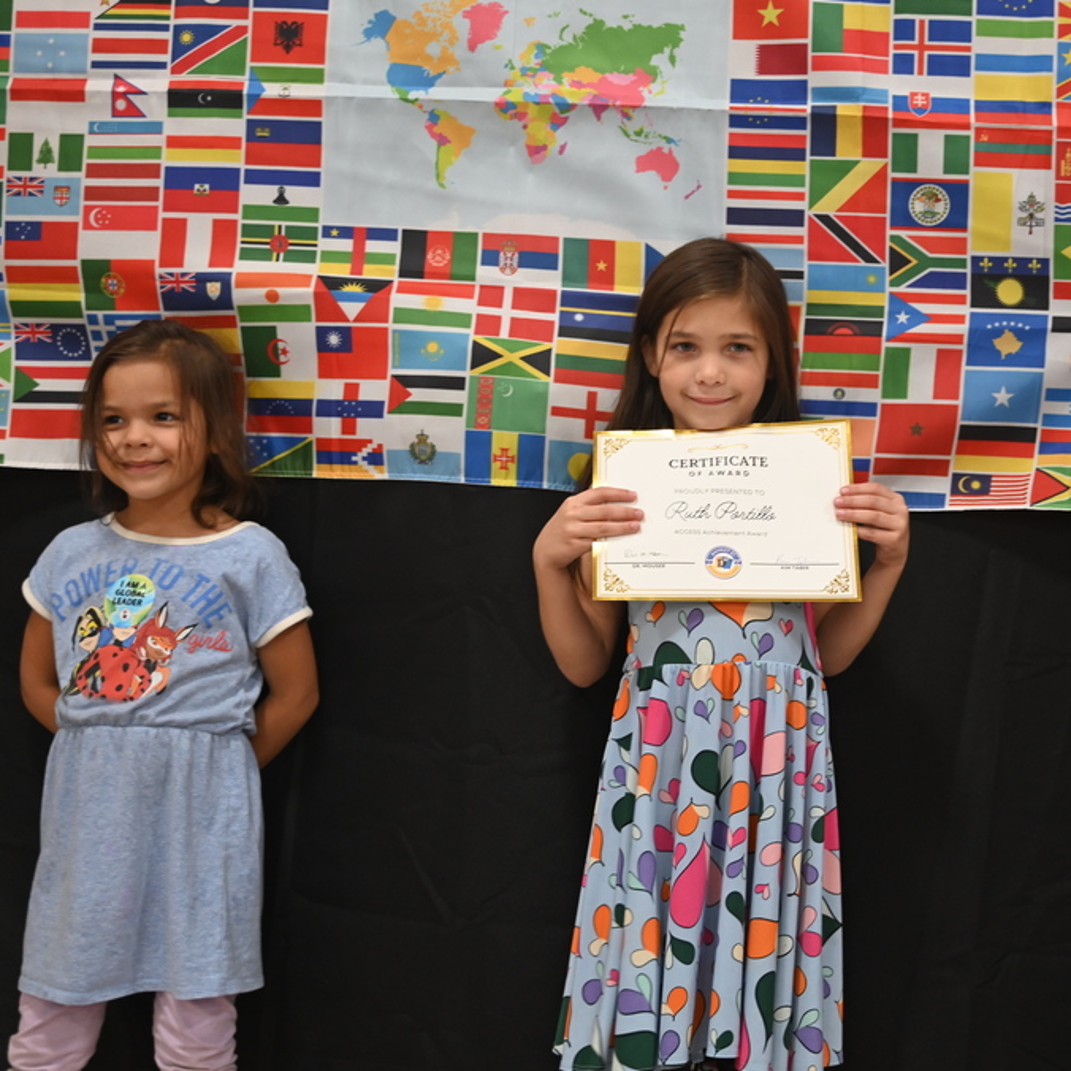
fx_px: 1890
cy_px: 536
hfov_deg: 31.2
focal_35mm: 54
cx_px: 772
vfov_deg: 31.6
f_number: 2.8
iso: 1800
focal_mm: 42
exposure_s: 1/125
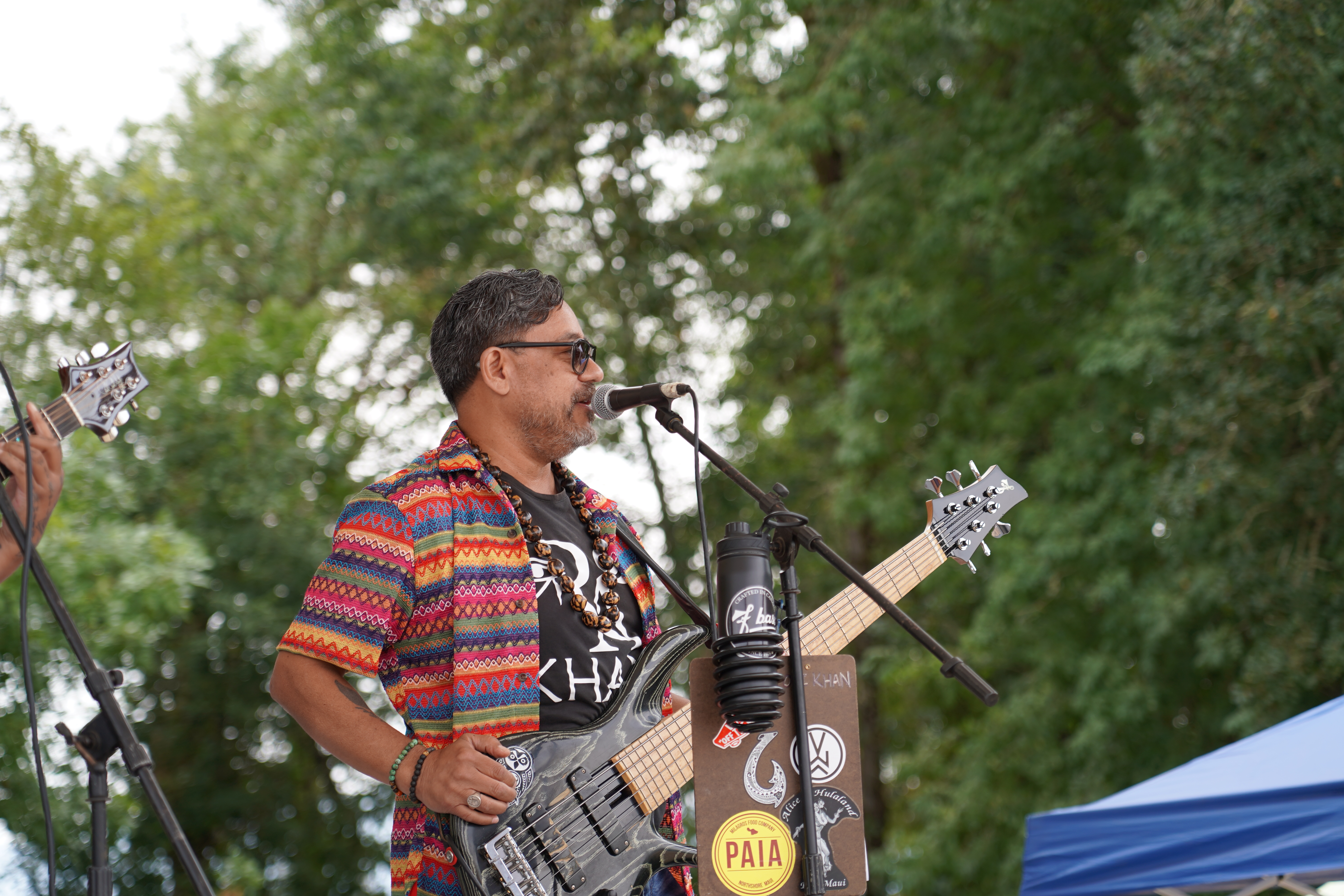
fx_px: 3920
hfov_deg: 19.5
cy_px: 448
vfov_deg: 13.0
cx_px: 672
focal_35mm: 105
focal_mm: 105
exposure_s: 1/160
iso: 100
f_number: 4
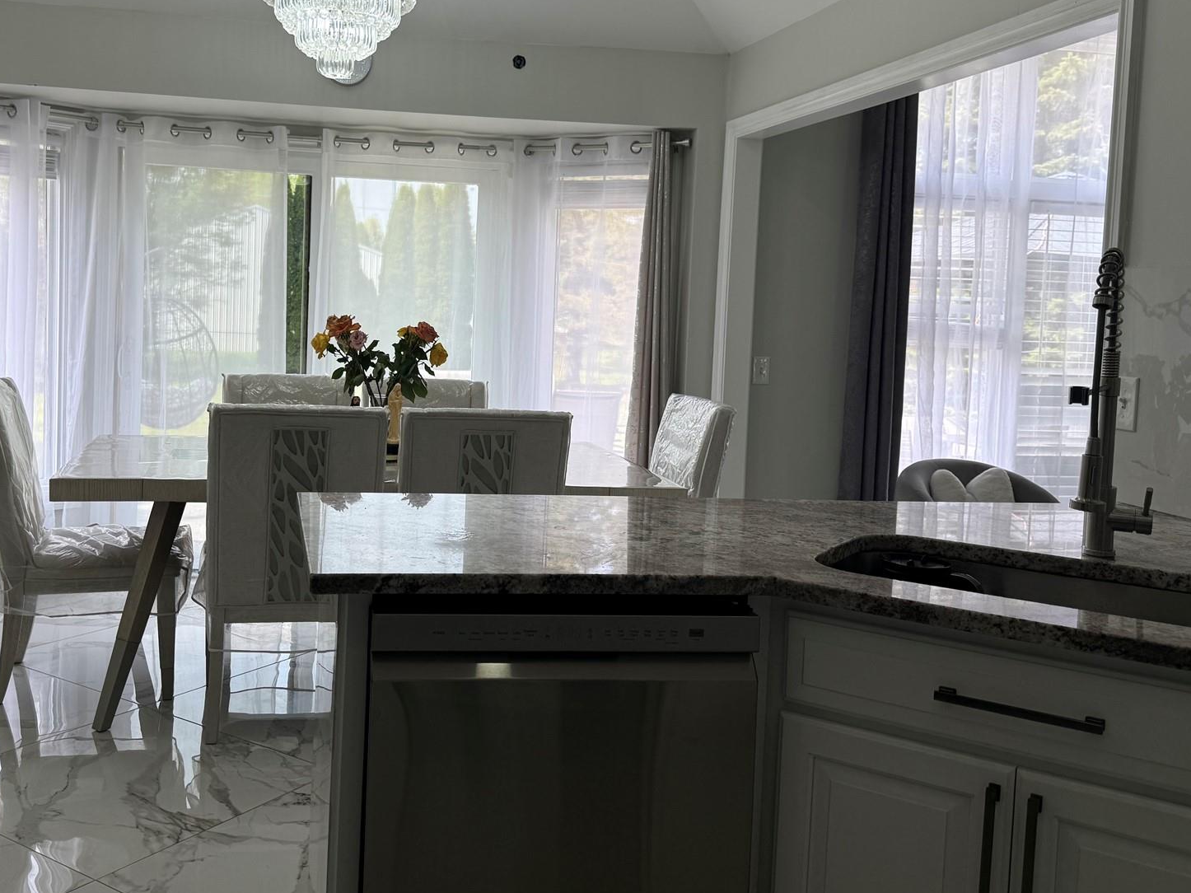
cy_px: 351
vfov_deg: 41.6
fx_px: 1170
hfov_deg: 53.4
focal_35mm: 34
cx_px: 455
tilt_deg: -3.0
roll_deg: -2.7
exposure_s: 1/476
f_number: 1.78
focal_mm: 6.76
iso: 80
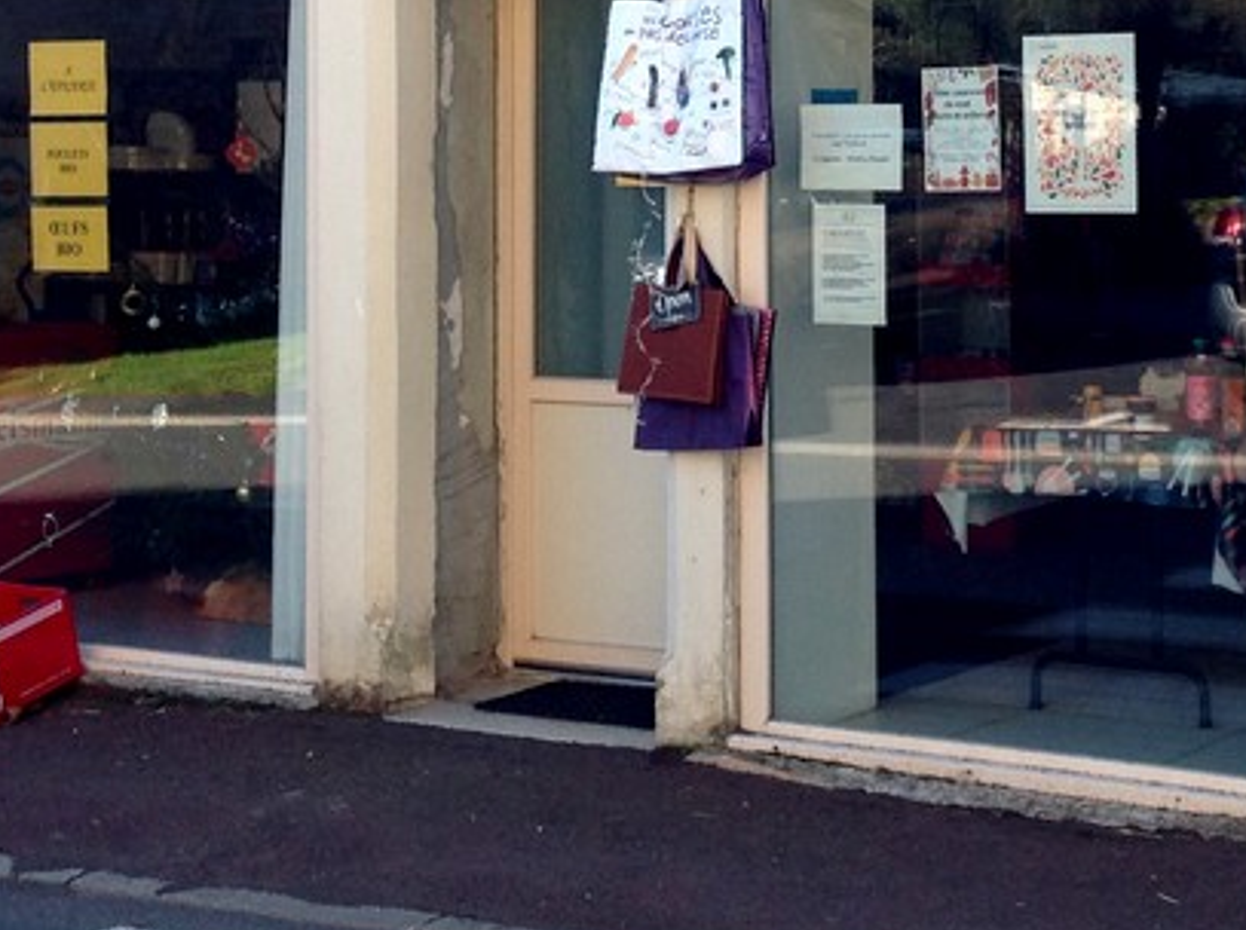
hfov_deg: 22.1
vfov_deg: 16.5
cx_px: 943
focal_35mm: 88
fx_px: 3163
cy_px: 84
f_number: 2.4
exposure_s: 1/288
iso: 50
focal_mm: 4.28
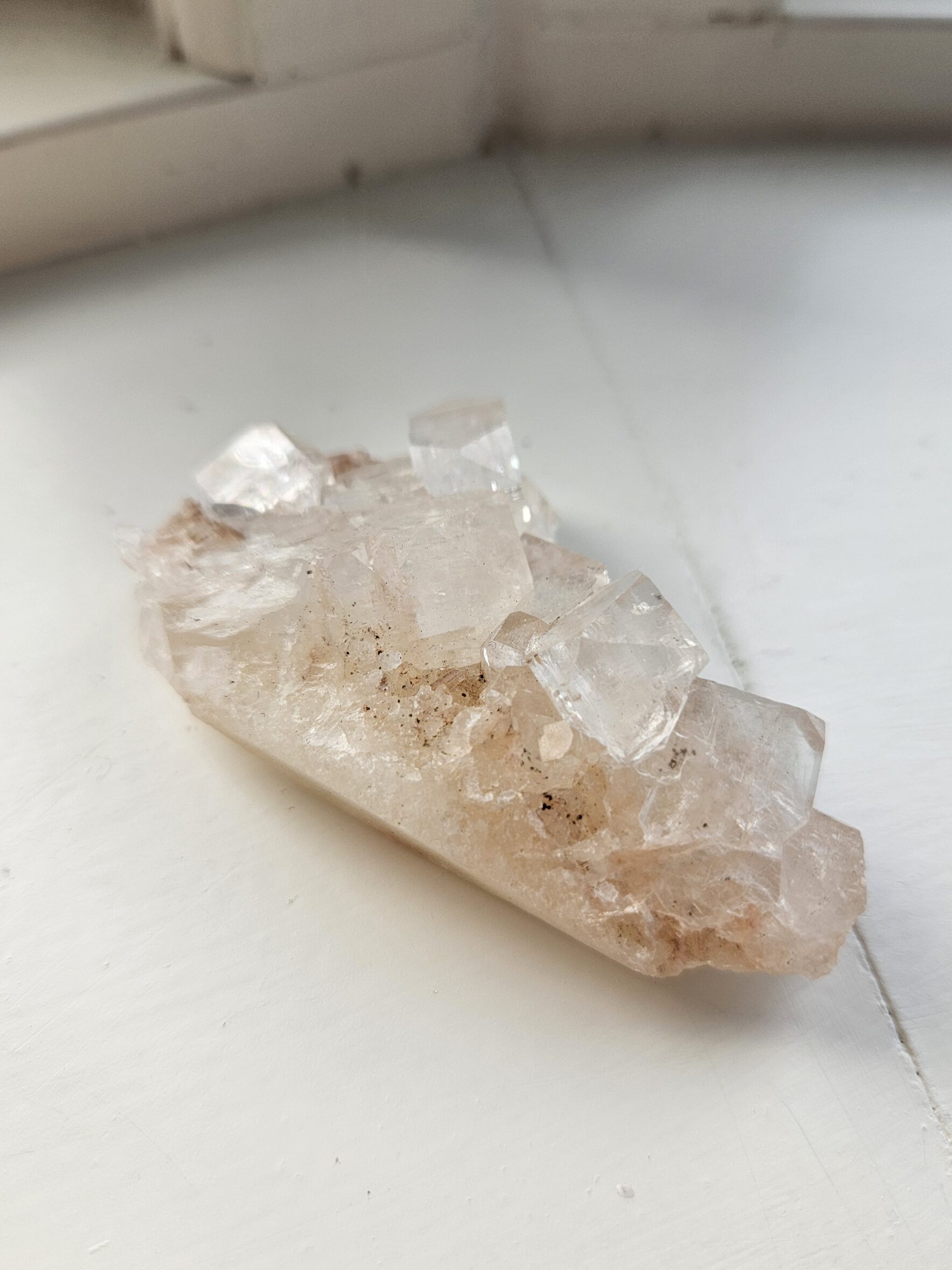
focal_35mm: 25
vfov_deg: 69.4
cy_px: 640
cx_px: 500
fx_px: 917
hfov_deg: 54.9
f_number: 1.8
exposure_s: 1/180
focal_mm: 5.4
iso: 40
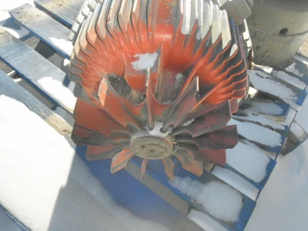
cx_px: 154
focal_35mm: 28
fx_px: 249
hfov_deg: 63.4
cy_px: 116
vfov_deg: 49.7
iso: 64
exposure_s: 1/400
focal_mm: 5
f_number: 3
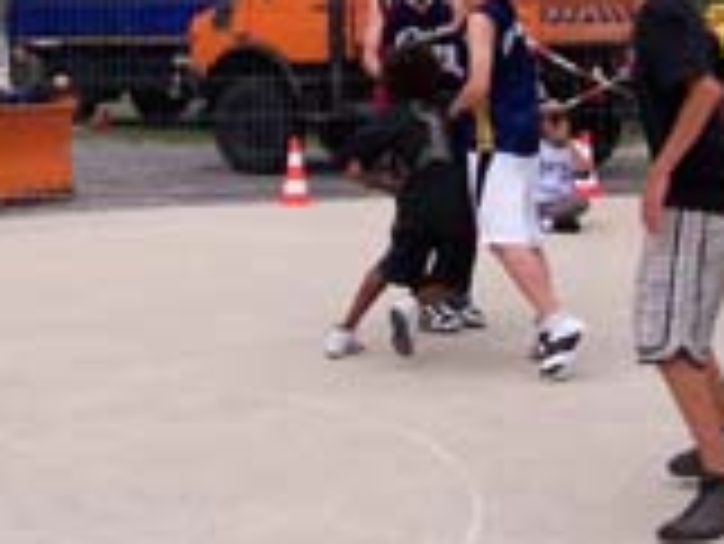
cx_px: 436
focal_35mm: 95
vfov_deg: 15.4
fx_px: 1988
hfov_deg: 20.6
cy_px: 31
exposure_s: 1/335
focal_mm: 5.6
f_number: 5.1
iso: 80
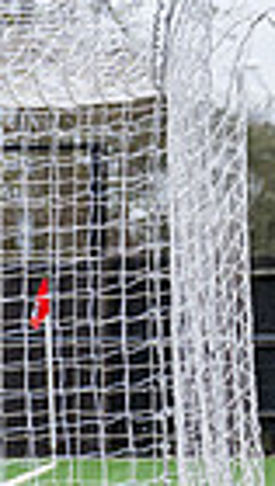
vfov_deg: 4.7
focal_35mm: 455
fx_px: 5884
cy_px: 550
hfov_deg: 2.6
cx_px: -851
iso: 800
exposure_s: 1/1600
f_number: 4
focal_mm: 70
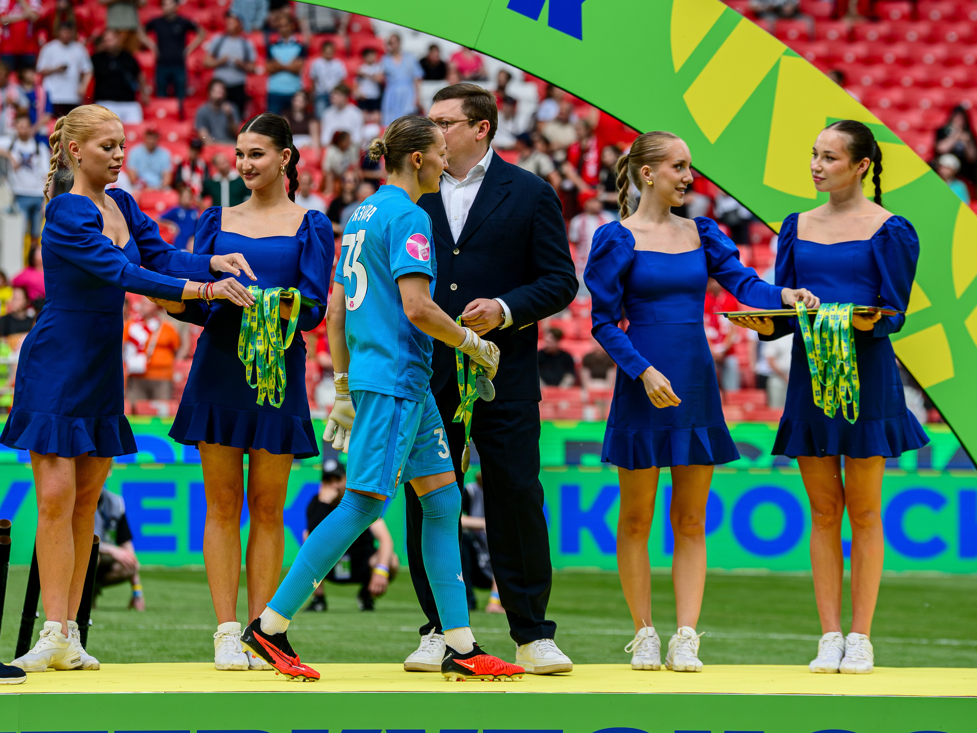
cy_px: 294
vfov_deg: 4.9
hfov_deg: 6.5
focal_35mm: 303
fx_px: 8566
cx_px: 419
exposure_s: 1/1000
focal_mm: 200
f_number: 5.6
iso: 640
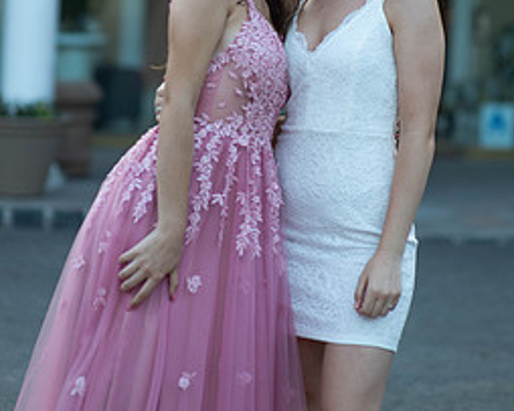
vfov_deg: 10.9
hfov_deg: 13.7
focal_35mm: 141
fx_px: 2144
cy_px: 71
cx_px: 270
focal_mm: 85
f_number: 2
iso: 250
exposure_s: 1/1000
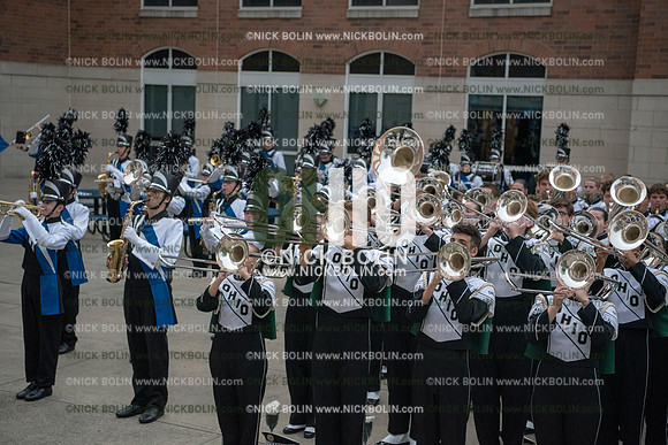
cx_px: 334
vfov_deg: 22.6
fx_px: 1114
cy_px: 222
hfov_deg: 33.4
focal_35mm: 60
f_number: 3.5
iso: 3200
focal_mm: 60
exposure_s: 1/1600
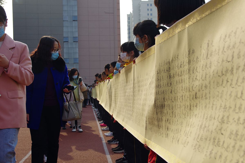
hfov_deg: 40.4
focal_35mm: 49
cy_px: 82
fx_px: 333
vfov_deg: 27.5
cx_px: 122
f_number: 6.3
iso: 400
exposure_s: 1/1000
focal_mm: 33
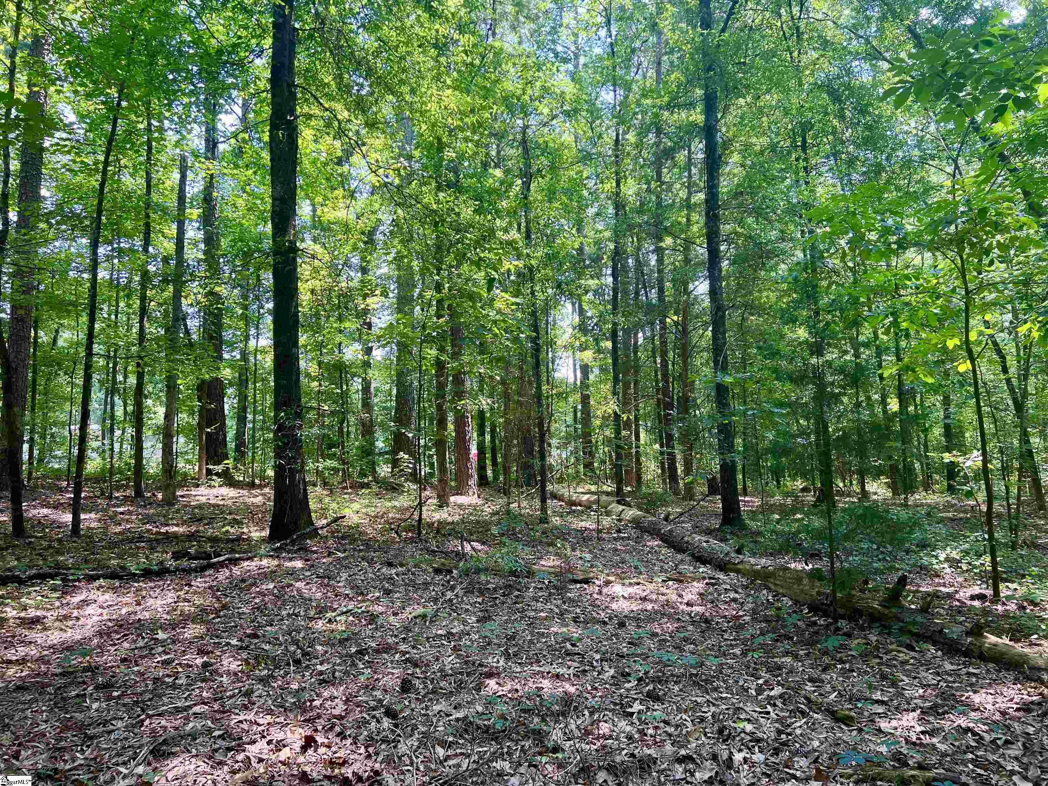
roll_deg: +2.5
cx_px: 524
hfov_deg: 67.3
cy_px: 393
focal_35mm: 26
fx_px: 787
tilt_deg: +6.2
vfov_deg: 53.1
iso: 50
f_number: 1.5
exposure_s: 1/216
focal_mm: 5.7
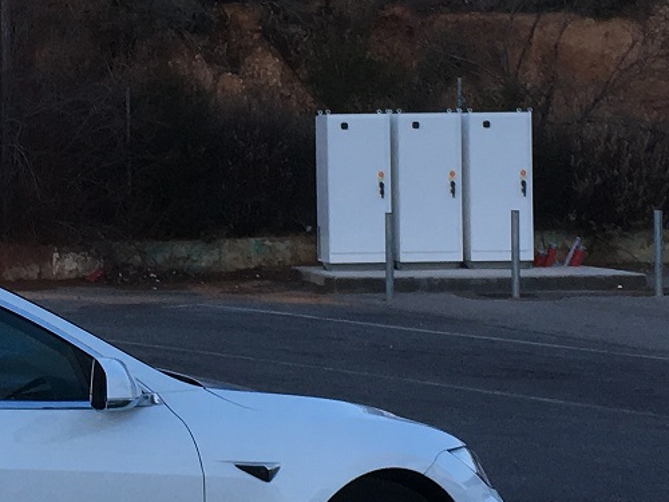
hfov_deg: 16.3
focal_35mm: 117
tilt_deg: +1.1
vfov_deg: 12.6
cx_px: -75
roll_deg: -0.7
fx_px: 2261
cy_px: 131
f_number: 2.2
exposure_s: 1/100
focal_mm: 4.15
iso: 40
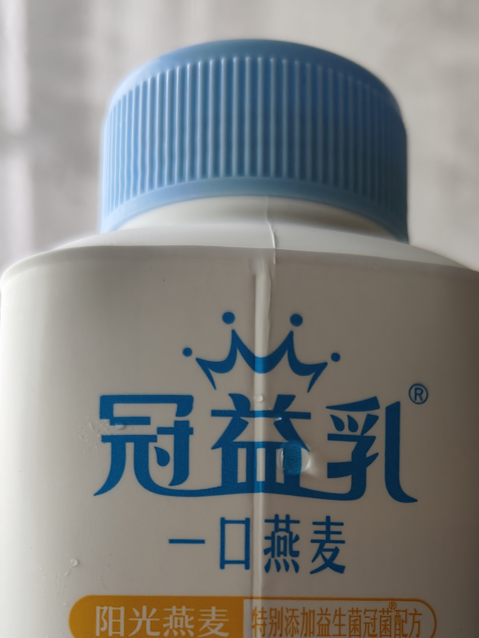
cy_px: 611
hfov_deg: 31.4
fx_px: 849
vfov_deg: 37.6
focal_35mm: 46
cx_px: 286
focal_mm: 5.59
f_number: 1.8
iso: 160
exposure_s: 1/100
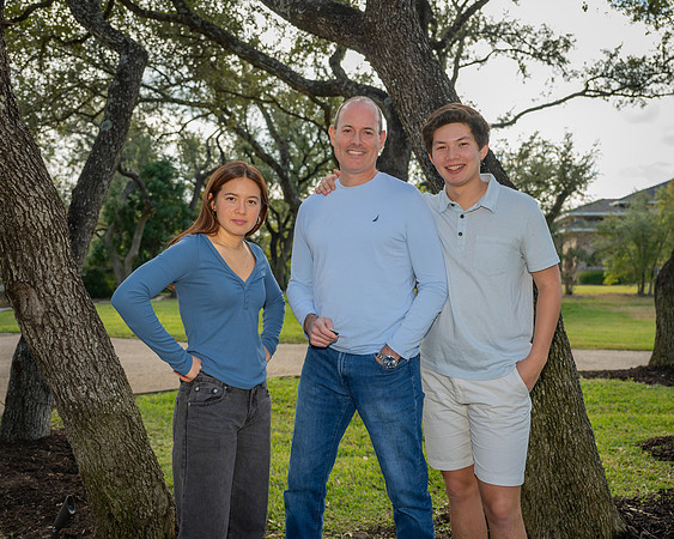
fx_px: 675
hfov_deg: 53.1
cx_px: 347
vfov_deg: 43.5
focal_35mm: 34
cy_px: 267
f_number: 2.8
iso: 100
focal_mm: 24
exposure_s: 1/640
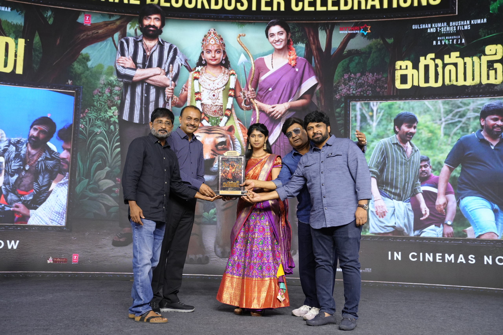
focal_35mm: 40
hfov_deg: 48.5
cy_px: 168
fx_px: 559
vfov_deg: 33.4
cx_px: 252
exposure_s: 1/160
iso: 1600
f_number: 3.5
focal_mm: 40
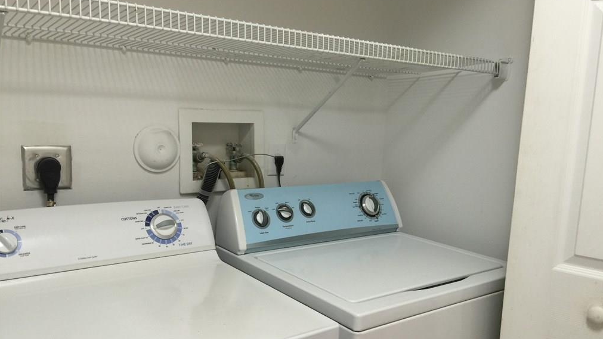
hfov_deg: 61.0
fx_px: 512
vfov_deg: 36.6
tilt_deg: -8.2
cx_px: 303
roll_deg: -2.8
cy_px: 201
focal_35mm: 32
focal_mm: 4.15
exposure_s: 1/15
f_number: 2.2
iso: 50
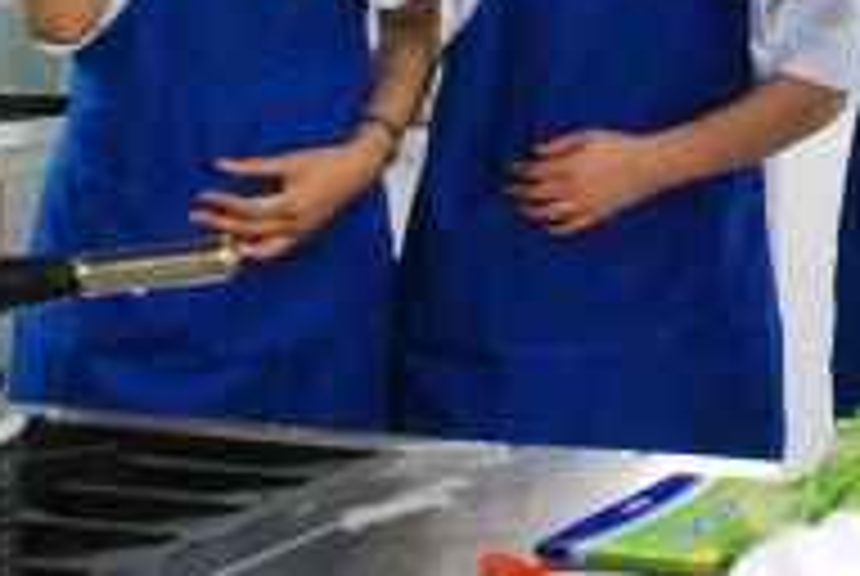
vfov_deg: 13.1
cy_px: -299
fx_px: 2369
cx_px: 1261
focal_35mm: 99
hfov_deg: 18.4
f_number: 7.1
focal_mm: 18
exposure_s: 1/60
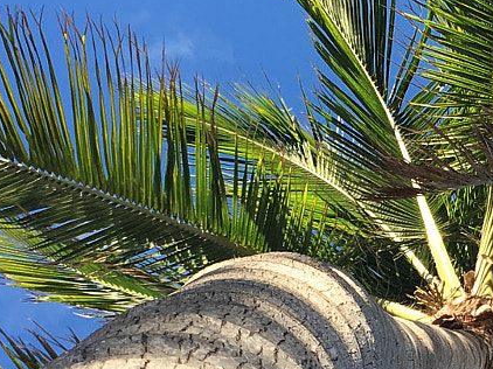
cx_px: 468
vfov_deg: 13.4
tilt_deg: +80.7
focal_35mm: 110
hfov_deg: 17.6
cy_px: 293
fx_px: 1566
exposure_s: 1/538
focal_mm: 4.15
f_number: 2.2
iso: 25
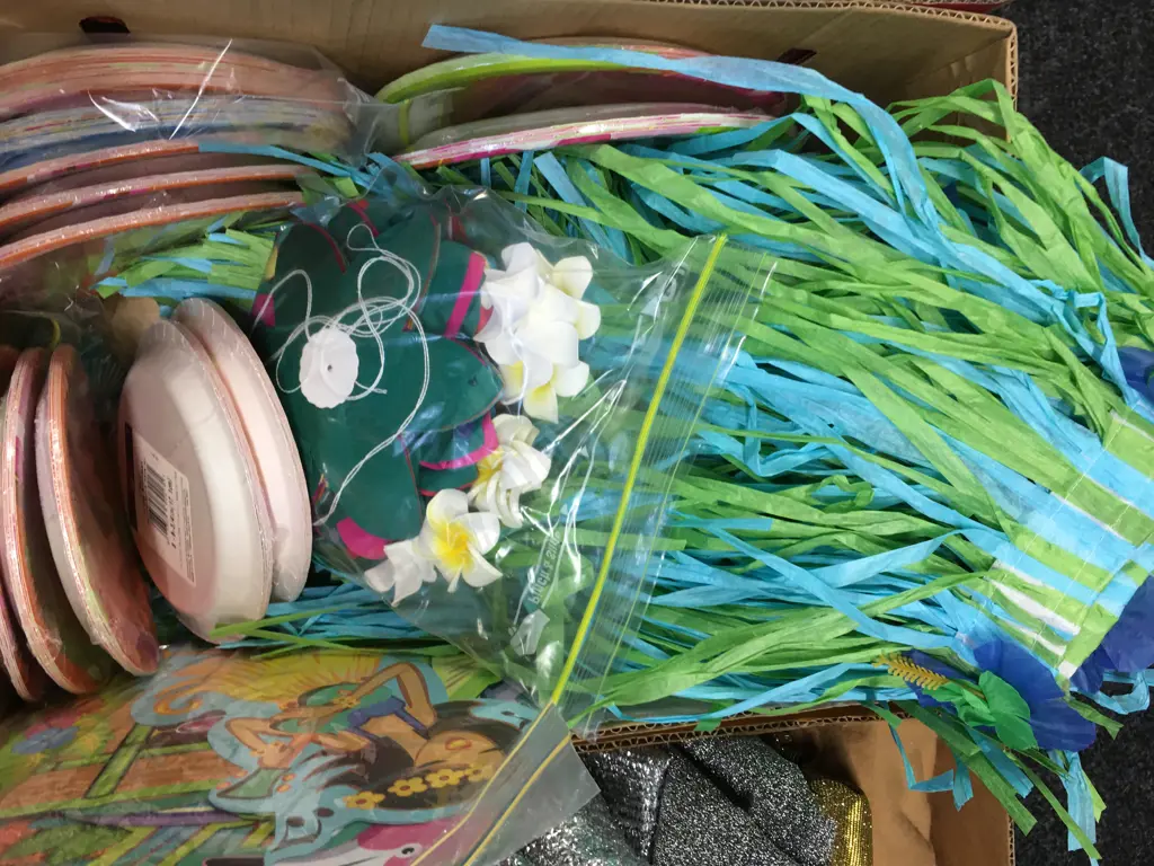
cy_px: 433
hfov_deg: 61.7
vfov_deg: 48.2
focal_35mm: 29
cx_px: 577
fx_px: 967
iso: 40
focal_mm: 4.15
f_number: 2.2
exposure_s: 1/17
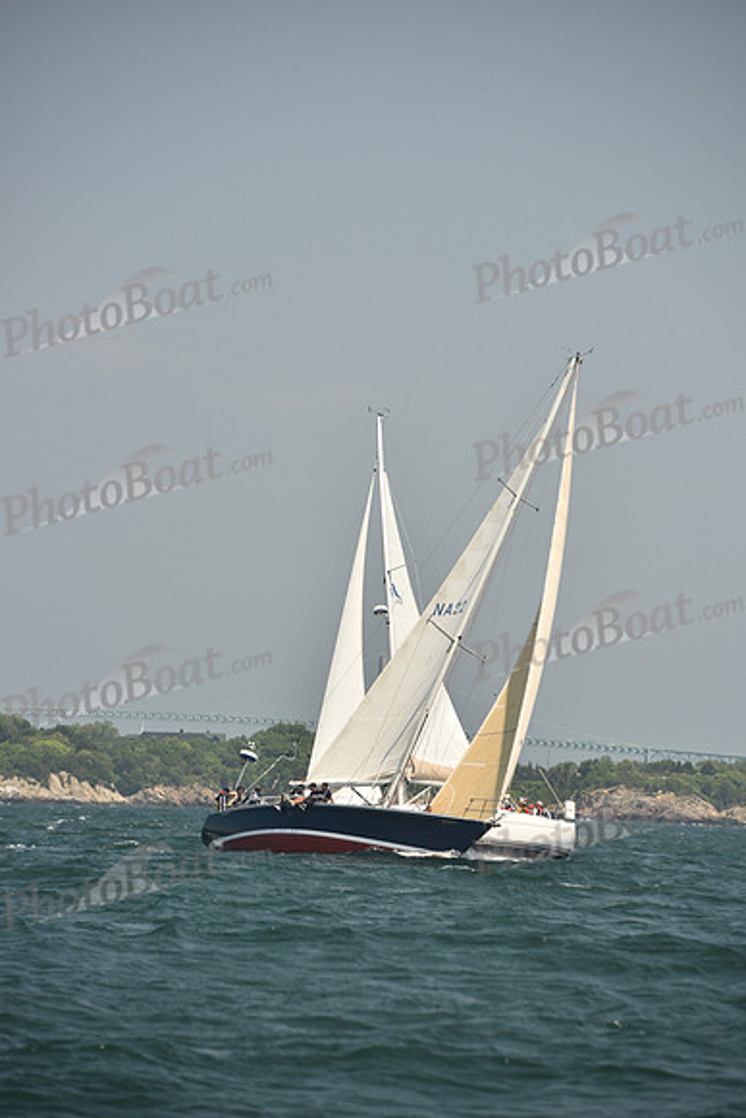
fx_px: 6212
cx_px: 373
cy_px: 559
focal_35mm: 200
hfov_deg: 6.9
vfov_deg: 10.3
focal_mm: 200
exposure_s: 1/640
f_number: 6.3
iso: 250
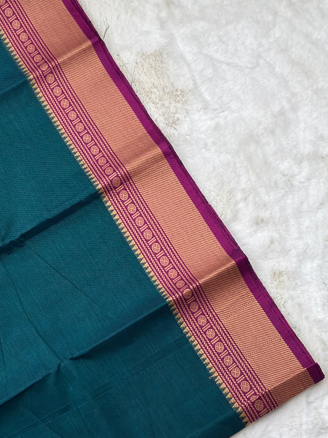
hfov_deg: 17.9
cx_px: 76
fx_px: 1036
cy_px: 187
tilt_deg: -71.9
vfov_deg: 23.8
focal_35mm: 82
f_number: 1.6
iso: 50
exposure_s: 1/238
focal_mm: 5.96
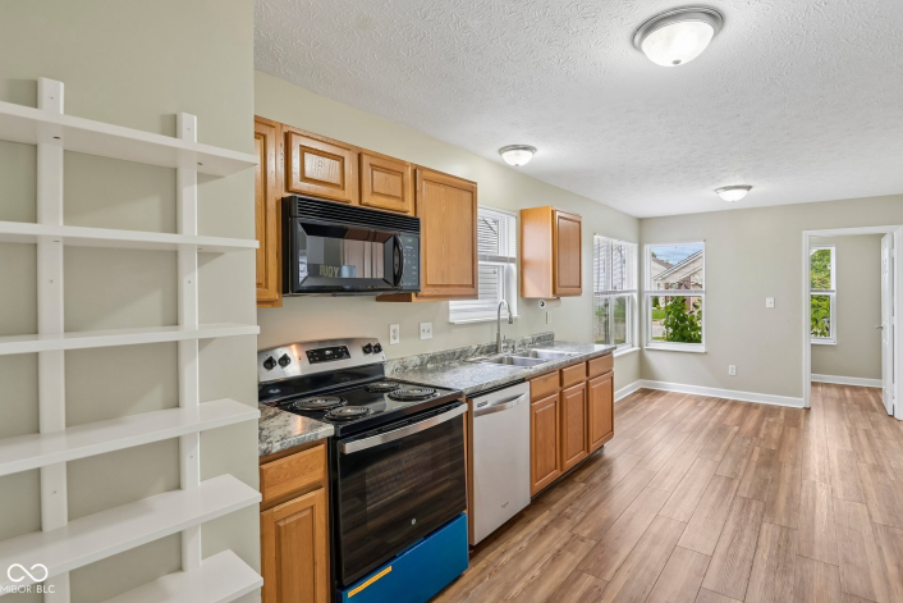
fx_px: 426
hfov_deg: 93.2
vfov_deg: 70.4
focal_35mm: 17
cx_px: 466
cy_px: 285
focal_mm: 16
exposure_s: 1/15
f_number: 8
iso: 280
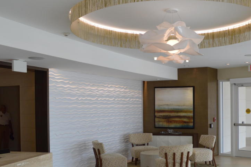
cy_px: 111
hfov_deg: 45.0
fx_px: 300
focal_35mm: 43
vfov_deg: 30.9
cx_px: 159
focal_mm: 18
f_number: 5
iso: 400
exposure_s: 1/100
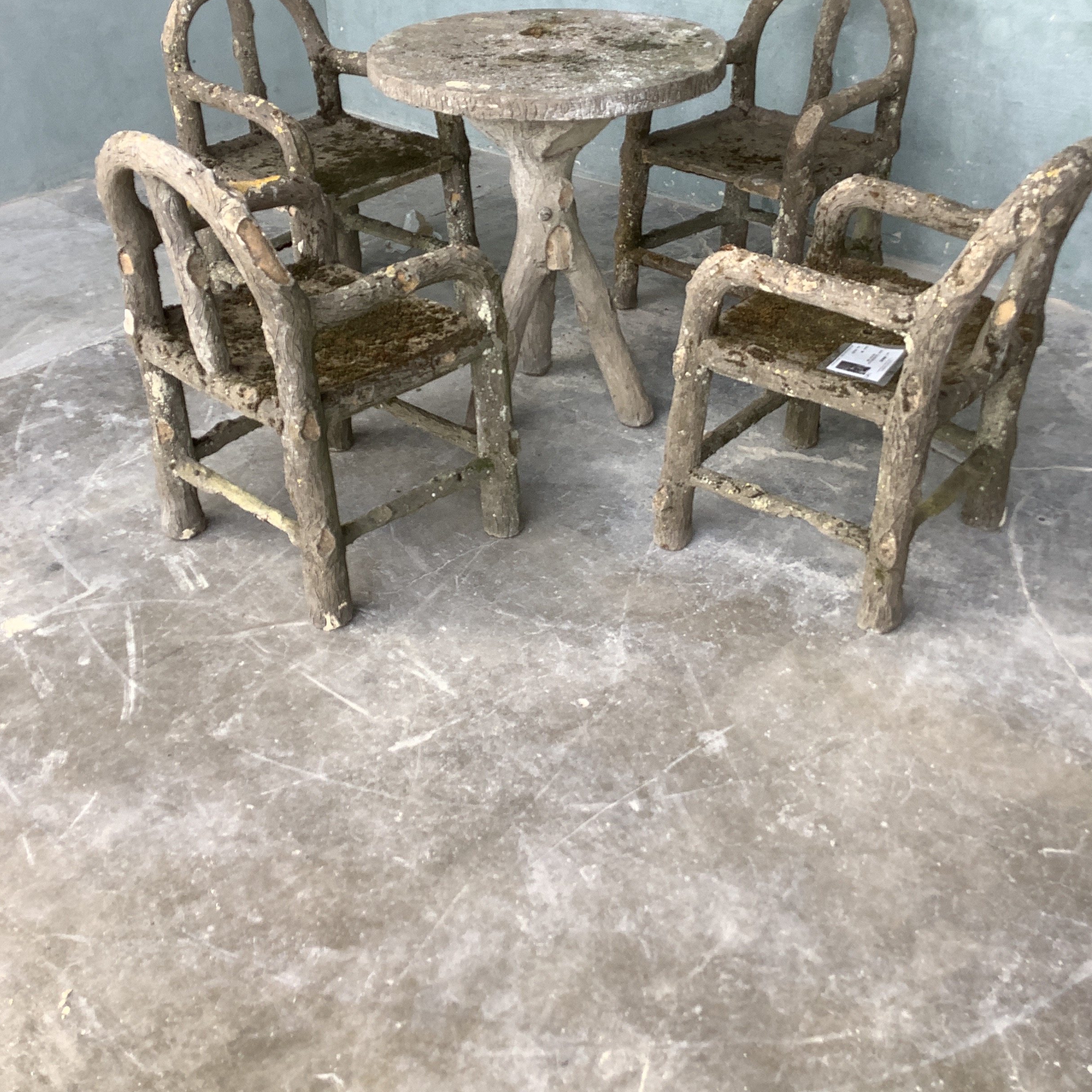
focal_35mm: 37
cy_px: 394
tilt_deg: -27.8
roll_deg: -2.1
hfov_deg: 44.9
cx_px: 552
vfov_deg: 44.5
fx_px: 1321
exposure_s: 1/138
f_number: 2.4
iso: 25
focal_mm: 3.3
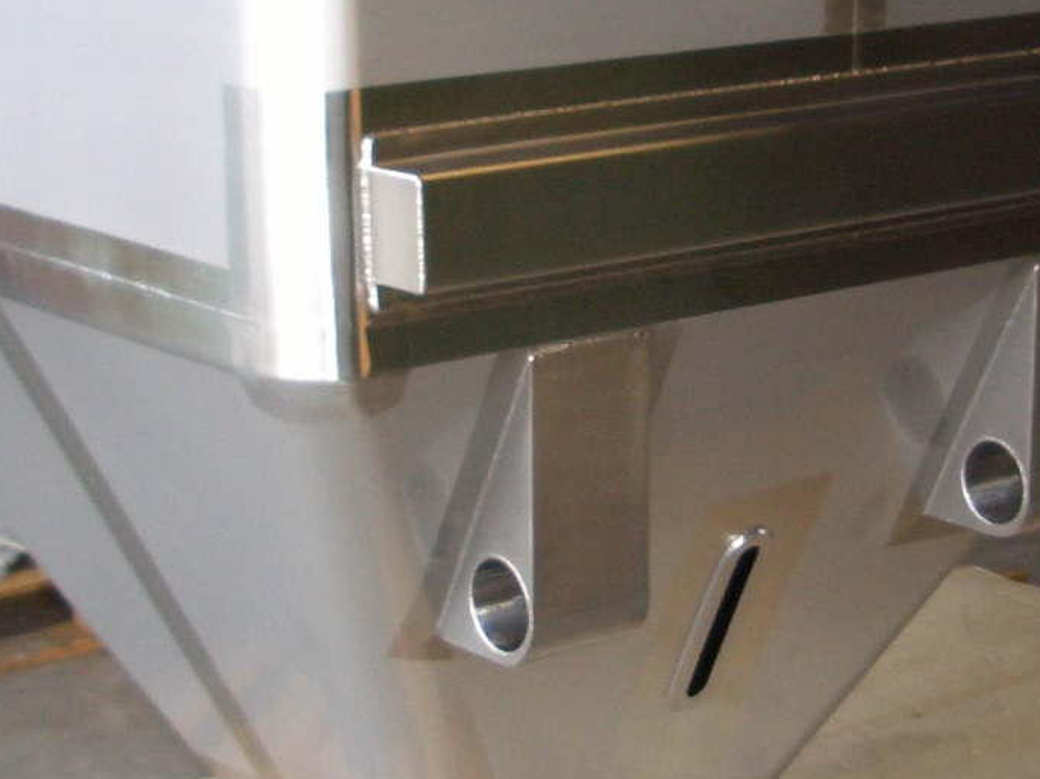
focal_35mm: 98
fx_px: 2943
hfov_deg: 19.9
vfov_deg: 15.1
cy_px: 335
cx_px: 743
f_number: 2.6
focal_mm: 5.8
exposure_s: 1/60
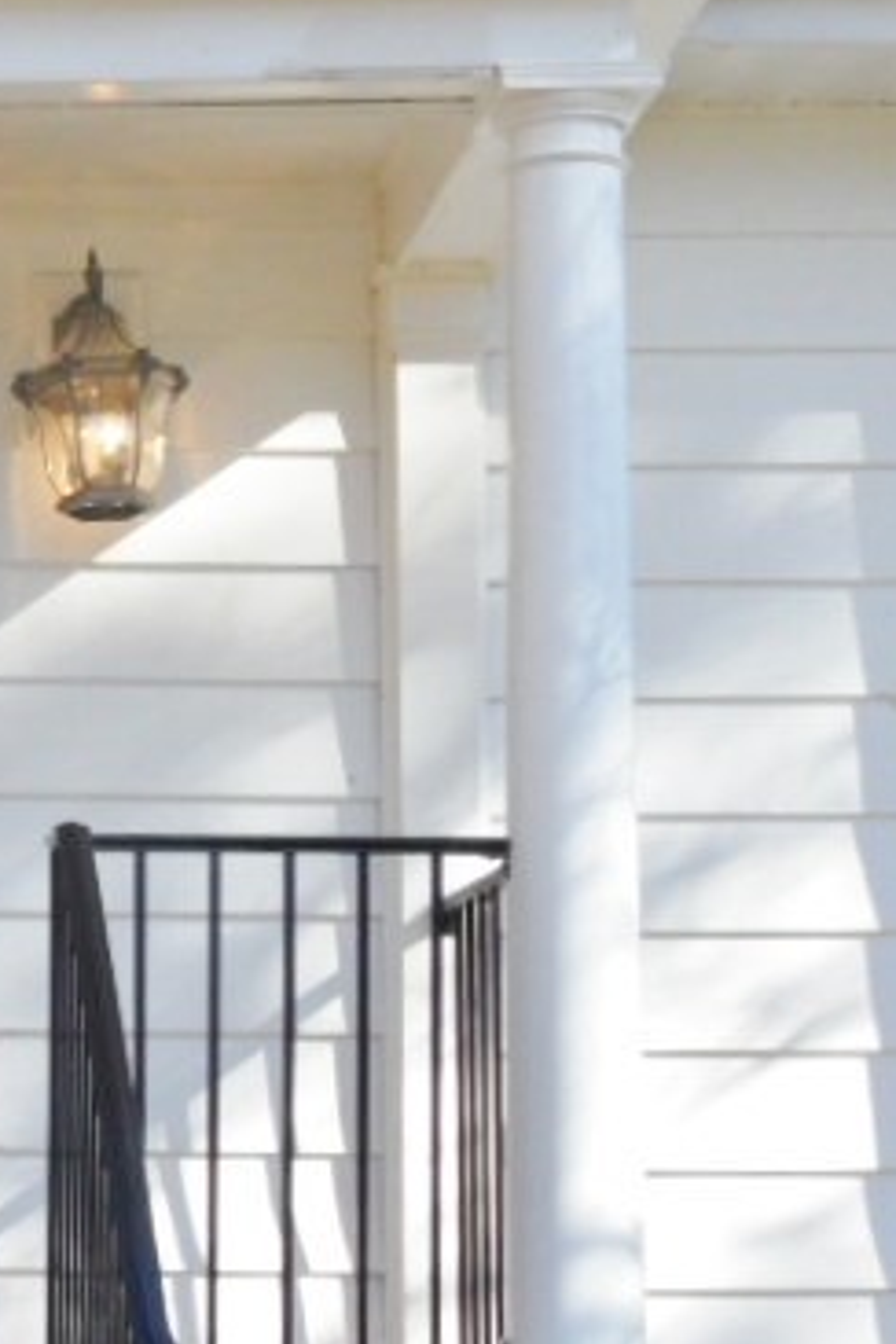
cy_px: 940
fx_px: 3472
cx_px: -437
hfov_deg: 13.8
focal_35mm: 93
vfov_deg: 21.8
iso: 80
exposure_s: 1/250
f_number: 3.4
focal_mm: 5.3
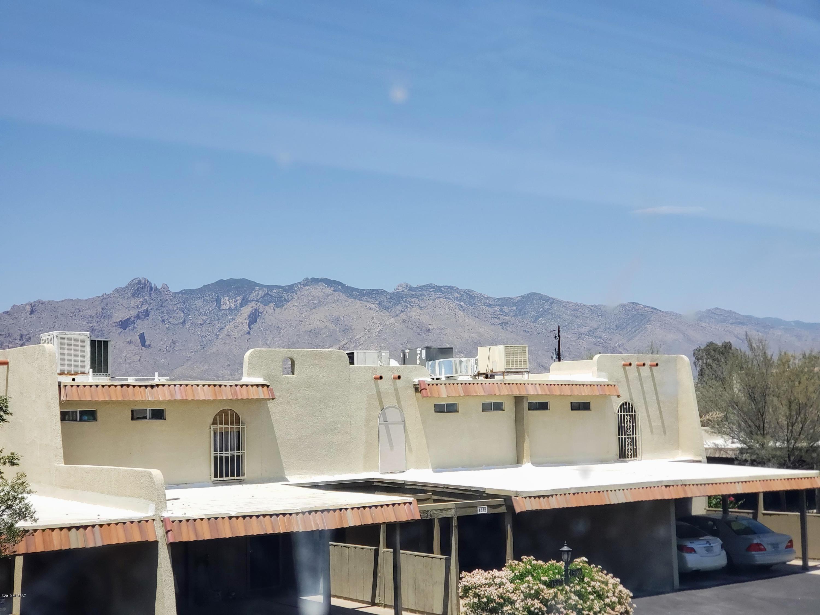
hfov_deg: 36.8
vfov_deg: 28.0
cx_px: 410
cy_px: 308
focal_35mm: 52
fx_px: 1232
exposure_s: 1/736
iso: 32
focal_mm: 6
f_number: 2.4
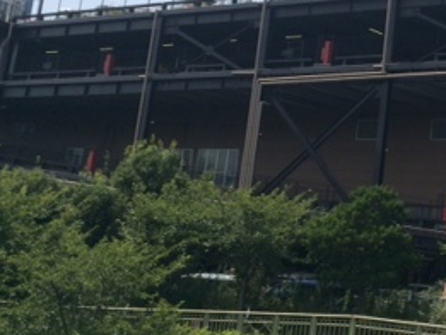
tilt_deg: +12.7
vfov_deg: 20.4
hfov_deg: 25.5
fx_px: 915
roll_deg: -4.0
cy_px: 51
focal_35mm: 71
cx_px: 482
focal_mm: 4.15
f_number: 2.2
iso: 32
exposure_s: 1/2564
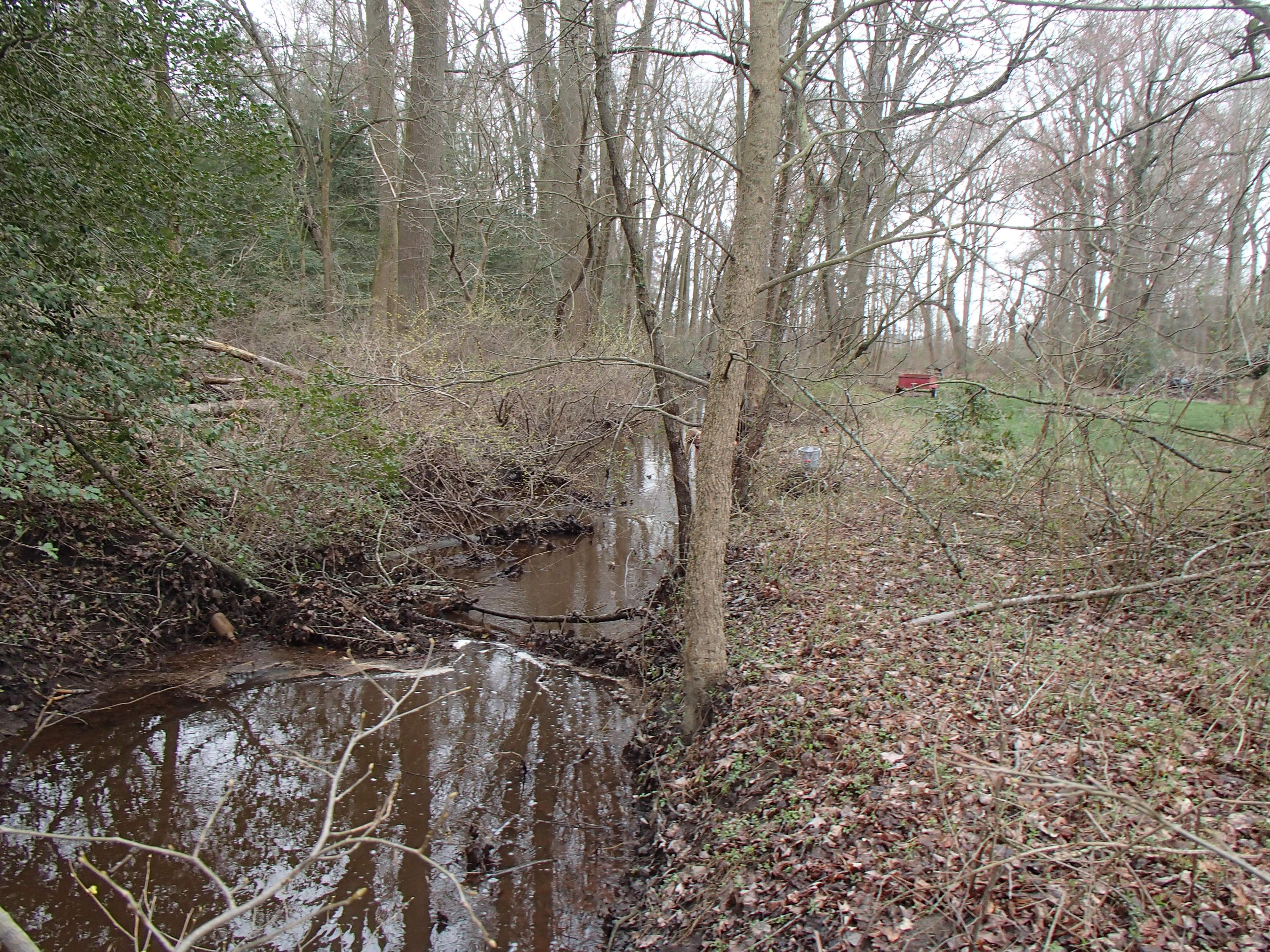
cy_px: 476
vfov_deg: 49.7
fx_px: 1027
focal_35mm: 28
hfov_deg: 63.4
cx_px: 635
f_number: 3.9
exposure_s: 1/80
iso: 100
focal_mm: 5
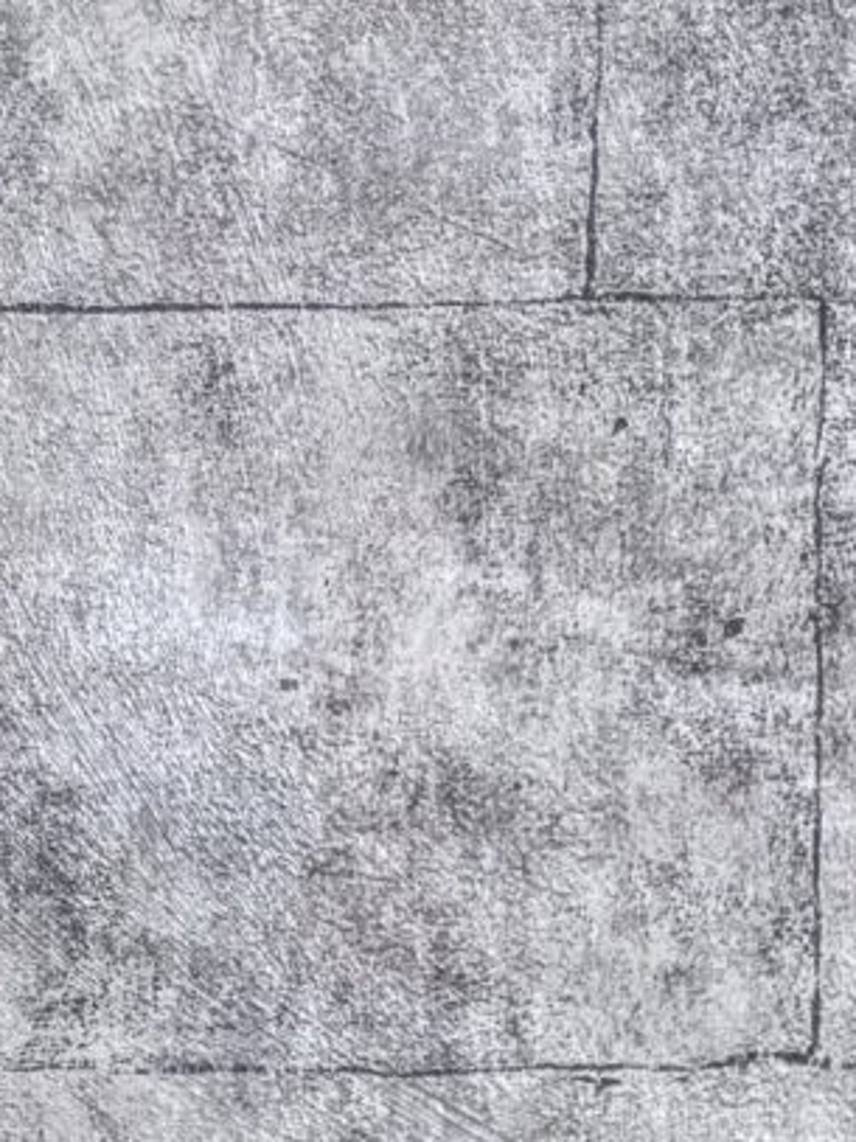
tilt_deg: -87.4
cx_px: 2430
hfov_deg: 8.5
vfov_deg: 10.2
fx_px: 4981
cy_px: 3232
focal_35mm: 151
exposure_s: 1/121
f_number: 1.78
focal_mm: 6.76
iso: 64
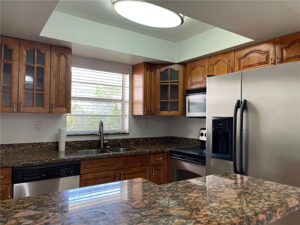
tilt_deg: +0.2
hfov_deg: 67.3
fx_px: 225
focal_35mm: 26
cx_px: 150
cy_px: 112
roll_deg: -1.1
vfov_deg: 53.1
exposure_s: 1/120
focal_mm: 5.1
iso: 125
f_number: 1.6
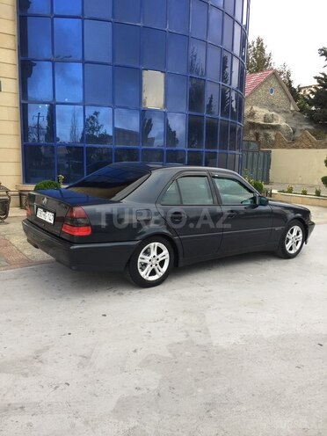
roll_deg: -0.7
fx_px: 365
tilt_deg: -8.9
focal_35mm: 29
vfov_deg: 61.7
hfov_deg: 48.2
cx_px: 164
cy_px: 218
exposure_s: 1/100
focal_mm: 4.15
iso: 40
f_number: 2.2
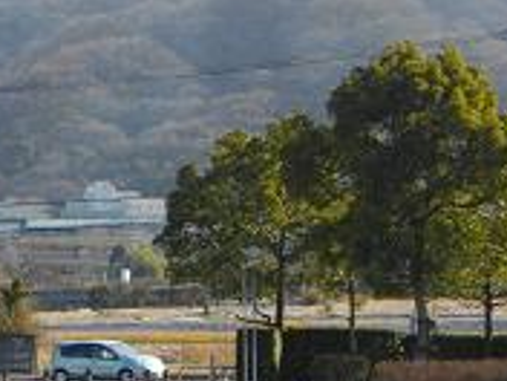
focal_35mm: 212
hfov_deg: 9.3
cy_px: 92
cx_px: 22
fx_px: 3105
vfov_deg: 7.0
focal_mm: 17.1
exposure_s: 1/250
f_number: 5.2
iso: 100
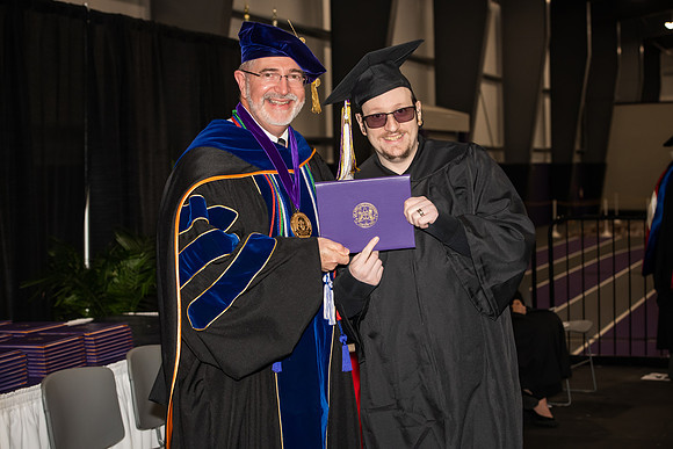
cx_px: 336
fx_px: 1309
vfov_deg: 19.5
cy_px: 224
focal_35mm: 70
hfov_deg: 28.8
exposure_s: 1/200
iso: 1000
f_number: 5.6
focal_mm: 70
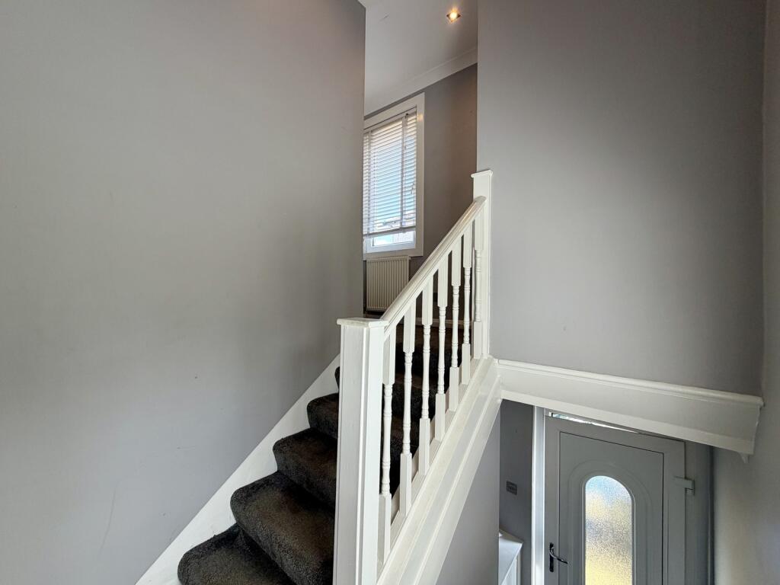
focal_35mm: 14
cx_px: 390
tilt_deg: -1.1
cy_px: 292
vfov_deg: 85.7
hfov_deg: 102.1
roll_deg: -1.1
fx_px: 315
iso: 64
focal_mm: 2.22
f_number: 2.2
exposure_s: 1/121
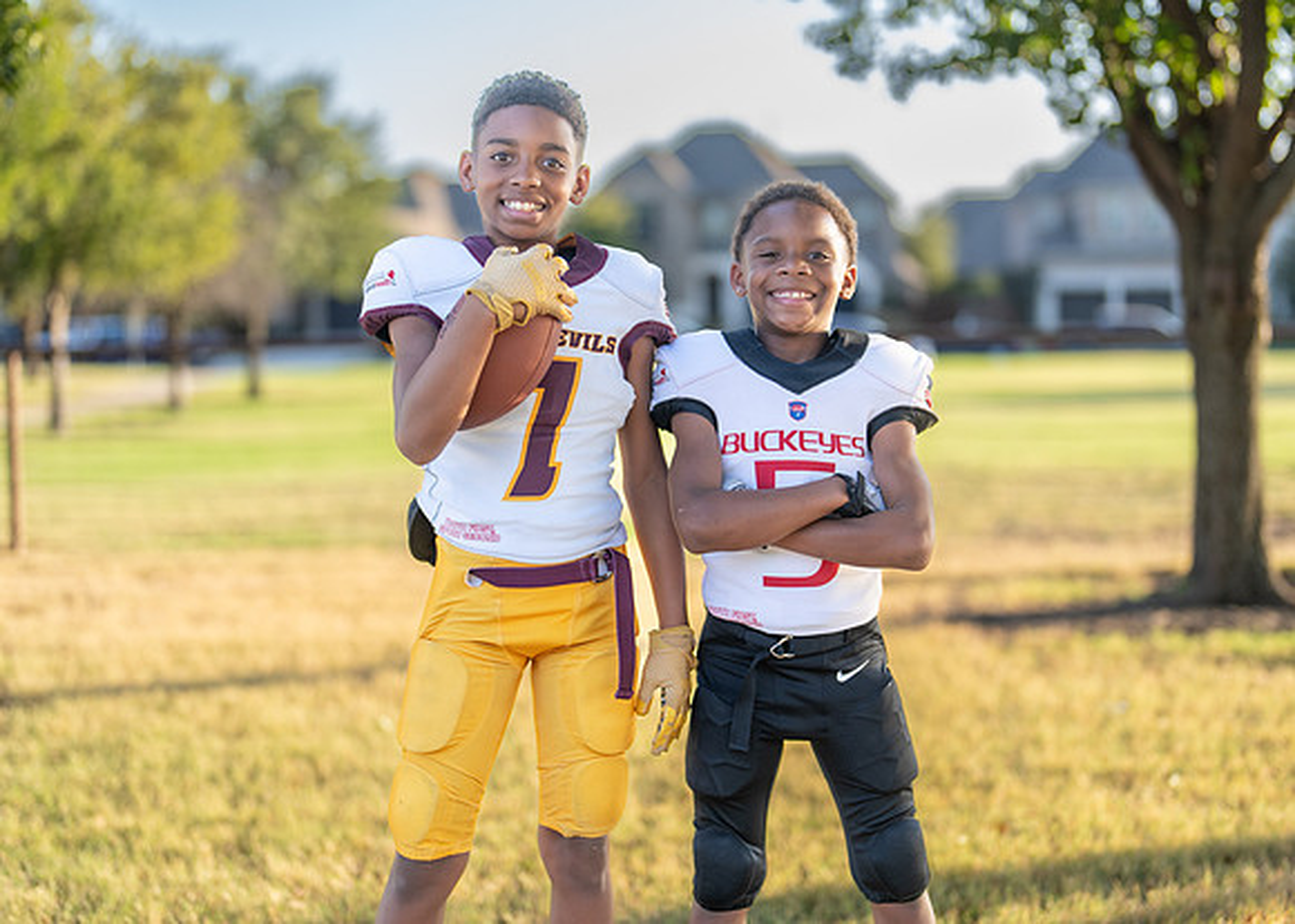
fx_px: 2166
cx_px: 673
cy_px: 483
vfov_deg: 24.1
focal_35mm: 59
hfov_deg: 33.3
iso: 100
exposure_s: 1/1000
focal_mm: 50
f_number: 1.2
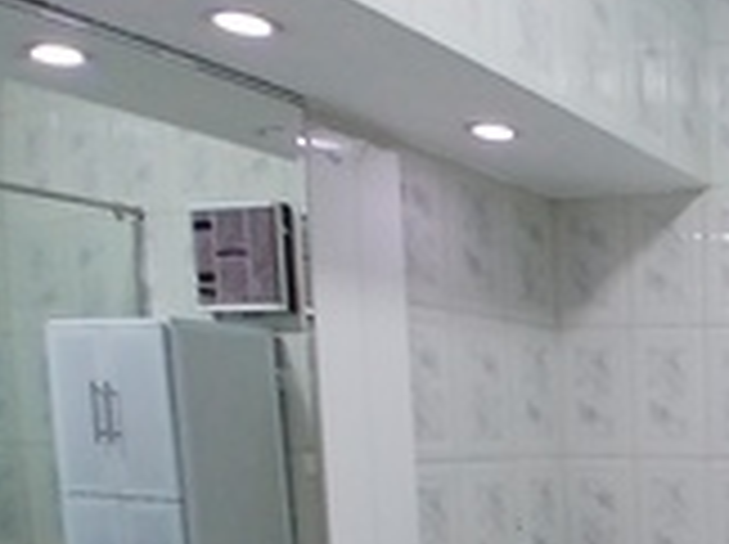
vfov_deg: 28.1
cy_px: 560
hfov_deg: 31.3
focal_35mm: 48
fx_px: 1009
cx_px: 934
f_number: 2.2
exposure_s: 1/50
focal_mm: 1.4
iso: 80
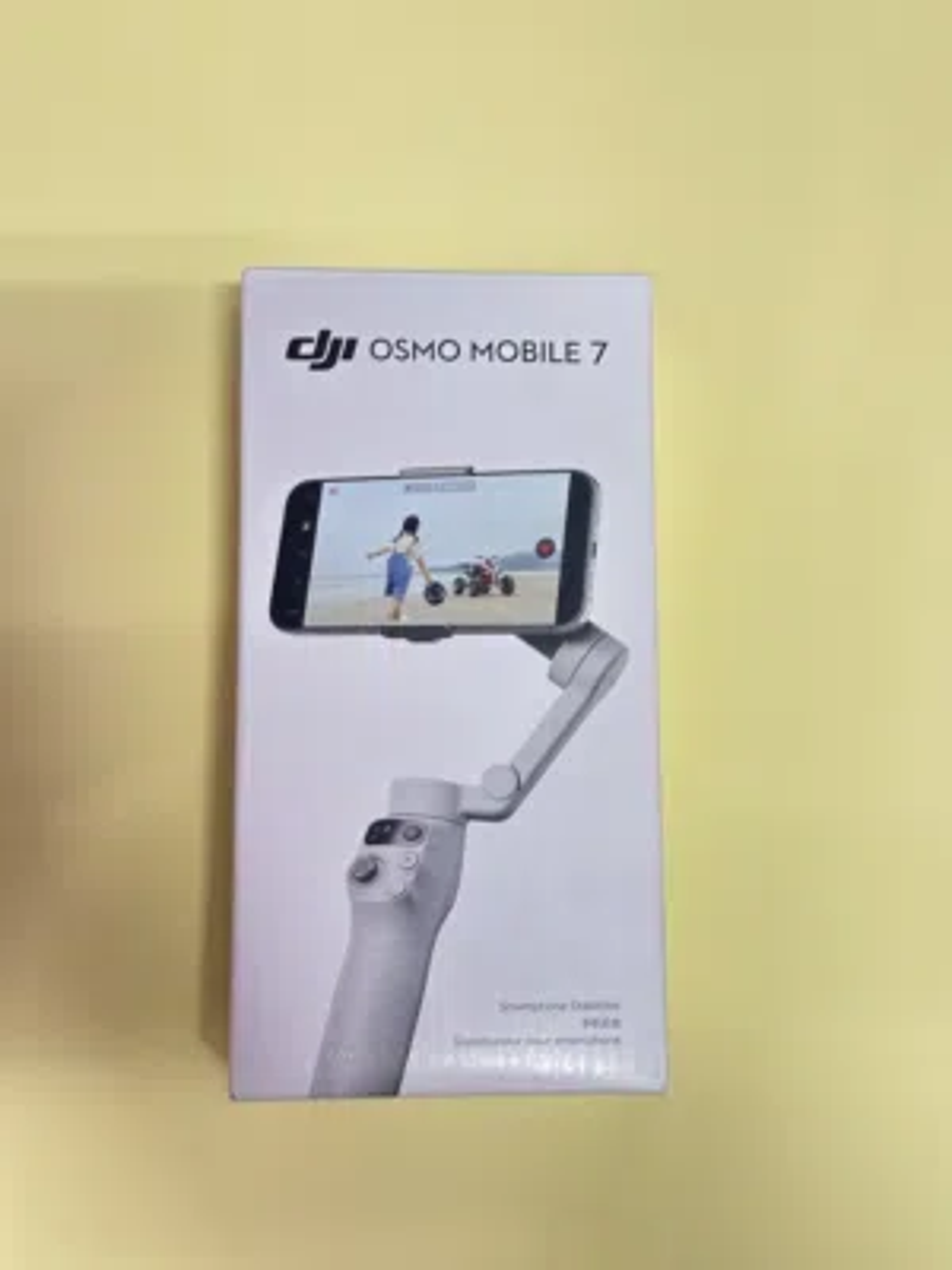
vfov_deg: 39.7
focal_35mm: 48
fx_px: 1760
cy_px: 635
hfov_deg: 30.3
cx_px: 476
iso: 640
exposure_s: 1/25
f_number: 1.78
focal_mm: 6.86
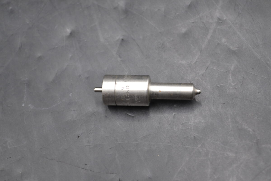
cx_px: 136
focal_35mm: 82
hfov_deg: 24.6
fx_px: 621
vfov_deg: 16.6
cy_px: 90
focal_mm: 55
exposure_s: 1/30
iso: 400
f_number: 5.6
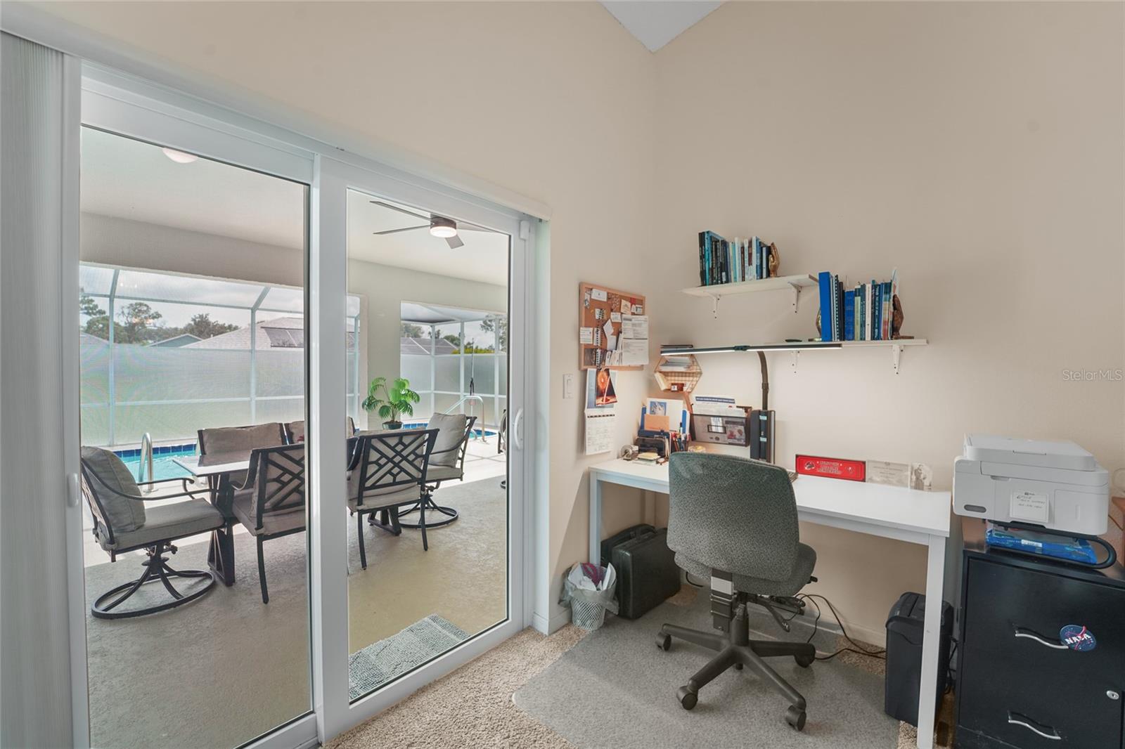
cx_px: 562
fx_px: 437
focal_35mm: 14
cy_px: 374
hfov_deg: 104.3
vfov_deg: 81.2
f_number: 8
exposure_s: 1/60
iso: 200
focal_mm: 14
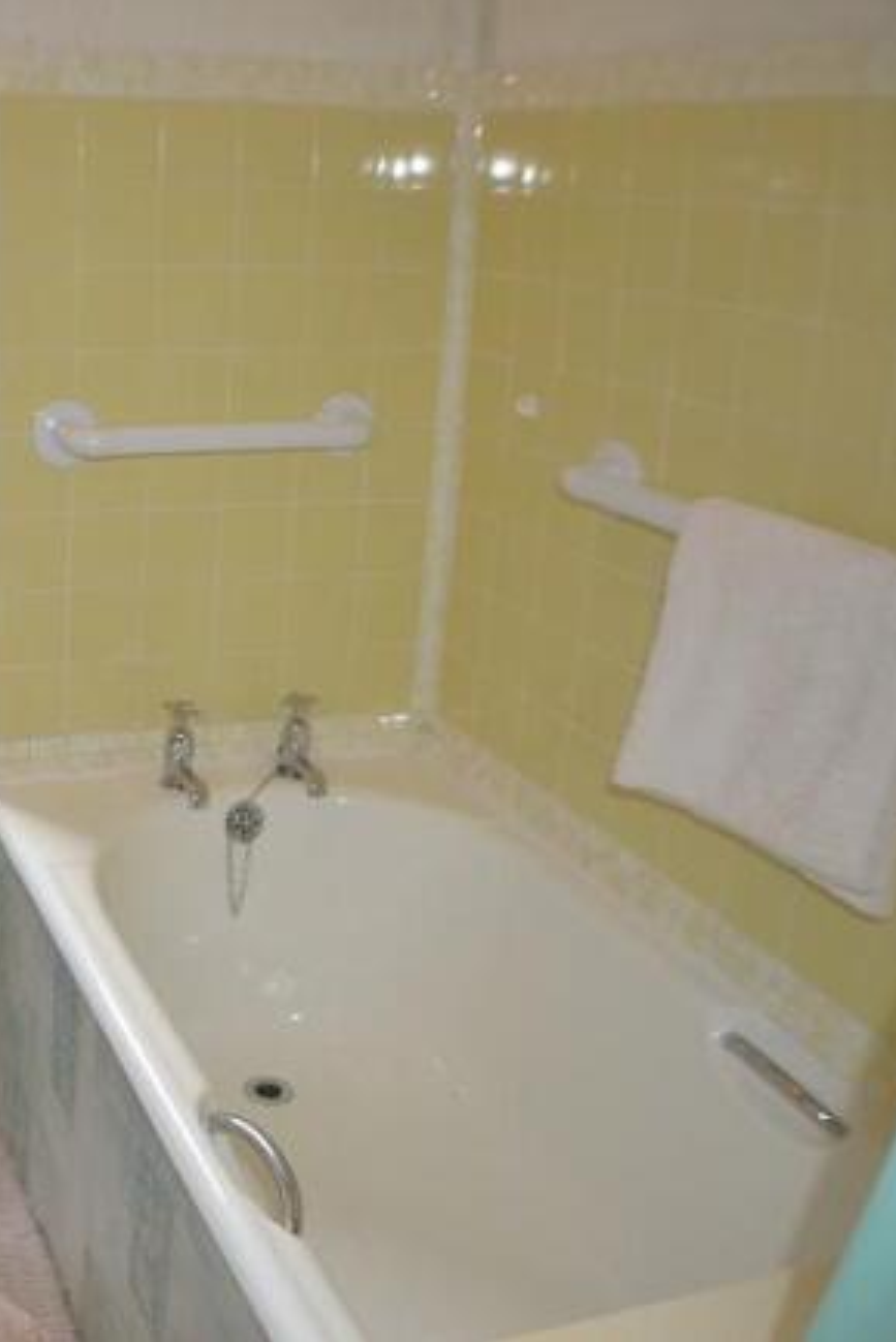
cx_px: -99
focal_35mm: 50
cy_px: 668
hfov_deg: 25.0
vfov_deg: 39.6
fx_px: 1865
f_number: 3.8
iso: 800
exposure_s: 1/60
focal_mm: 22
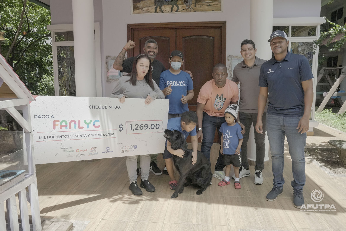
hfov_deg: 66.6
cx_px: 173
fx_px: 263
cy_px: 116
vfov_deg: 47.3
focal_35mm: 27
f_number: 11
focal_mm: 27.4
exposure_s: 1/1250
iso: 12800
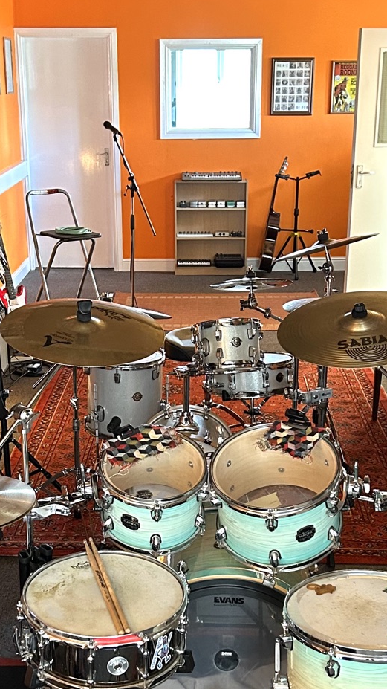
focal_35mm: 55
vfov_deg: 37.6
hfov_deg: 21.8
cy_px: 436
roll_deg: +0.0
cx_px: 170
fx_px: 1004
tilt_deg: -20.2
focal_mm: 5.7
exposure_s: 1/50
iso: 500
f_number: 1.5
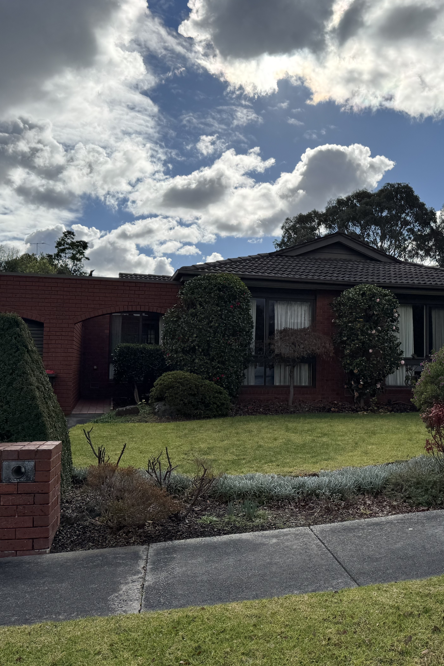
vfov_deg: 55.8
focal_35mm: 34
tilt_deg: +4.4
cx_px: 290
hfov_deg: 38.5
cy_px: 327
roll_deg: -1.0
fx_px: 629
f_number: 1.78
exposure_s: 1/7937
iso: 80
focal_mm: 6.76
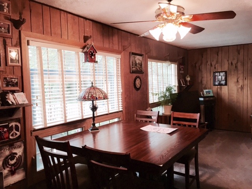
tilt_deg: -3.5
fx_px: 211
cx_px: 126
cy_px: 94
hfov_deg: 61.7
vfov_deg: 48.2
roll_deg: +1.4
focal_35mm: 29
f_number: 2.2
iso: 64
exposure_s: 1/30
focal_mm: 4.15
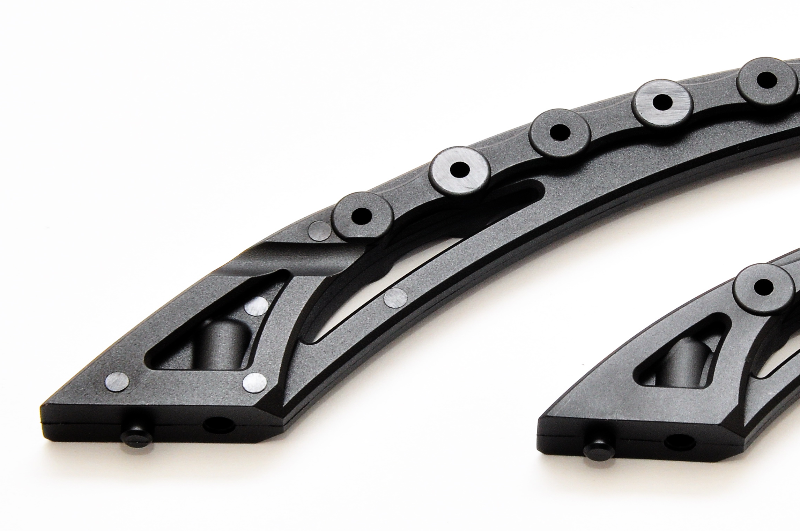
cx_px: 644
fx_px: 6103
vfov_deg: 5.0
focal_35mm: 275
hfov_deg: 7.5
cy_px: 200
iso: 400
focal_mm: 98
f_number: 22
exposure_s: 1/60
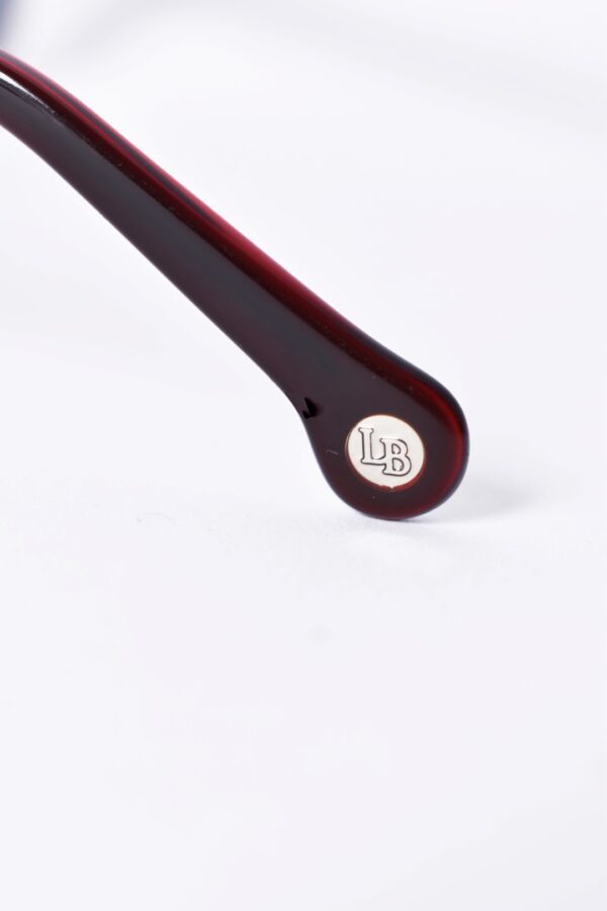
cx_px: 304
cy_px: 456
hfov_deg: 16.6
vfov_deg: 24.6
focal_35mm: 82
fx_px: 2086
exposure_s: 1/125
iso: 100
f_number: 8
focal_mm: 55
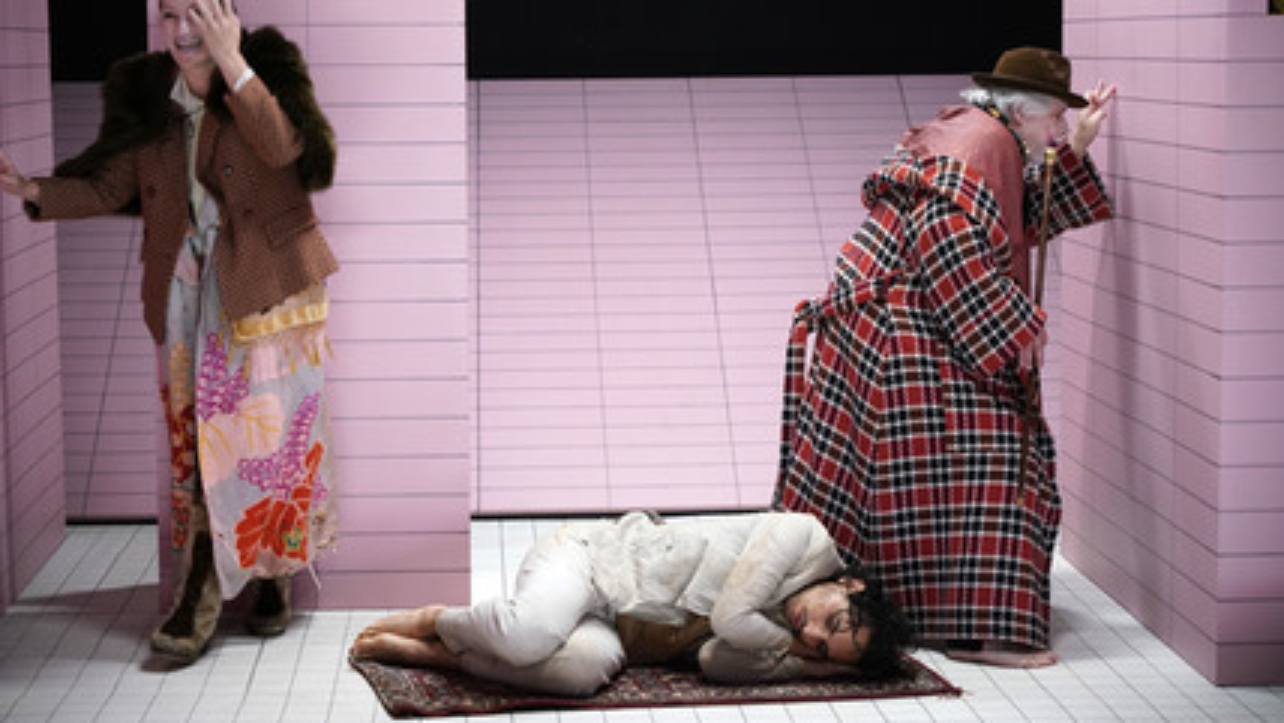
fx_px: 2554
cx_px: 626
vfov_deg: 16.1
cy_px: 282
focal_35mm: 75
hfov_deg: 28.2
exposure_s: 1/80
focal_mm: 68
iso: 2500
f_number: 4
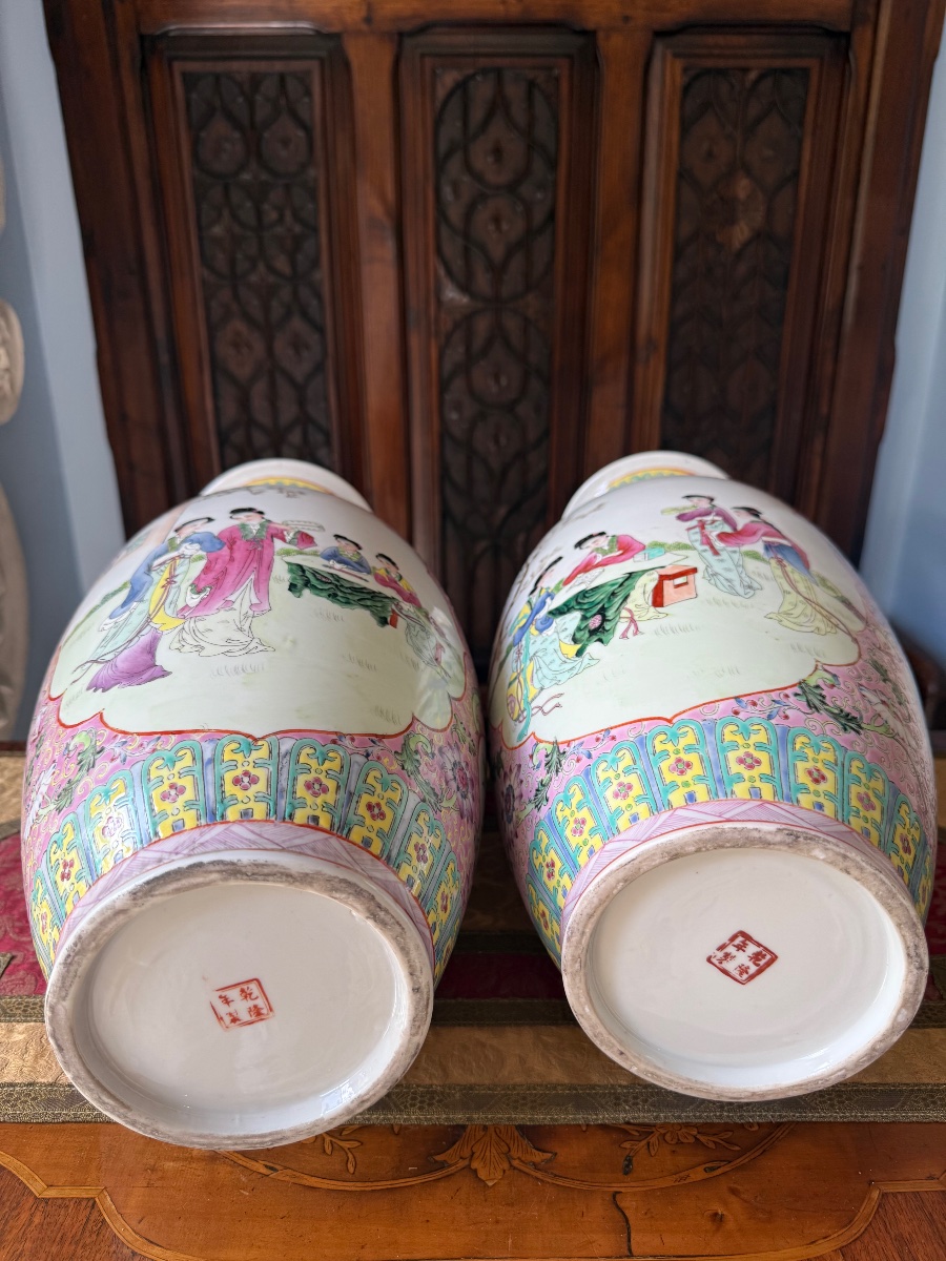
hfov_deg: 56.8
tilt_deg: -20.1
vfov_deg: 71.6
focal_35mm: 24
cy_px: 630
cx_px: 473
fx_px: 875
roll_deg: +1.0
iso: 80
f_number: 1.78
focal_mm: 6.76
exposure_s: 1/121
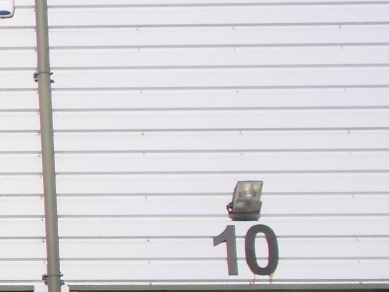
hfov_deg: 14.8
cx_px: -336
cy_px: 263
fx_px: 1281
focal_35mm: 114
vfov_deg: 12.9
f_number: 8.5
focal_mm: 5.3
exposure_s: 1/400
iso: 64
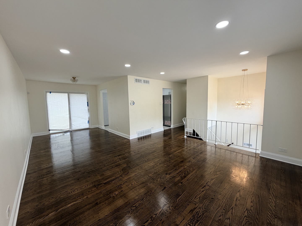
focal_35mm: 14
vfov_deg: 85.7
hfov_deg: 102.1
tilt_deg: -6.1
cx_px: 151
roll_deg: +2.0
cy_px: 113
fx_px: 122
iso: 100
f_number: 2.2
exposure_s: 1/121
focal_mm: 2.22
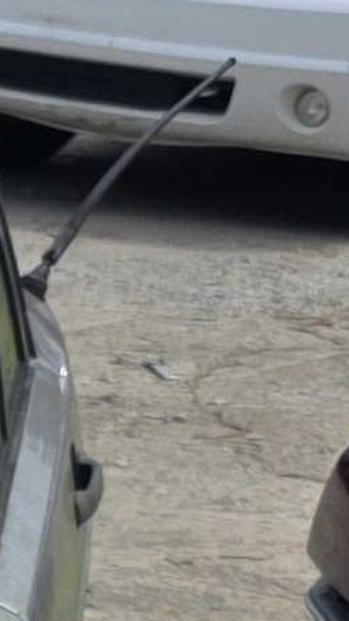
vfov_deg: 9.1
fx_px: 3640
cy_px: 1269
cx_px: -1419
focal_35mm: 221
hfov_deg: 4.6
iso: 80
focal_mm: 6.3
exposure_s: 1/6355
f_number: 1.7
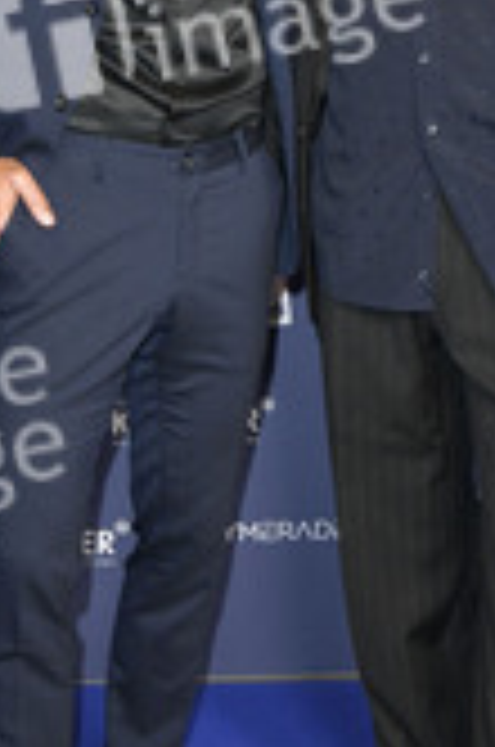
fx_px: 1802
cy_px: 230
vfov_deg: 23.3
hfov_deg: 15.6
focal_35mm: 87
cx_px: 324
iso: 2000
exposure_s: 1/250
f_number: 6.3
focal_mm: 36
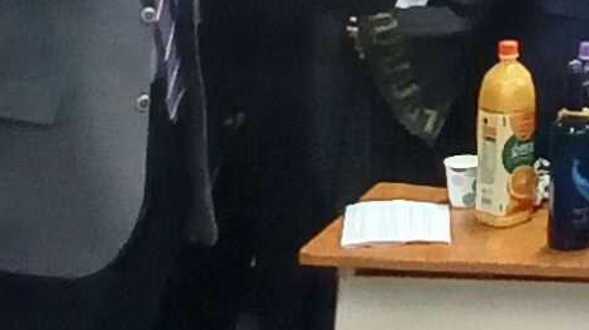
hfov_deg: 18.5
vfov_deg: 11.1
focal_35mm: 102
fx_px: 1592
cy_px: -248
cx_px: 889
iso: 160
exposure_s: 1/30
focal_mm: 1.4
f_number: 2.2
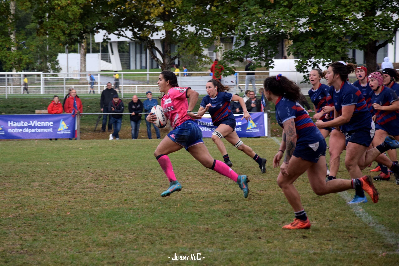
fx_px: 1746
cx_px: 200
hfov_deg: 13.0
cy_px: 133
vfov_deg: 8.7
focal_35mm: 158
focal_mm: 105
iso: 800
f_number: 5.6
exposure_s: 1/500
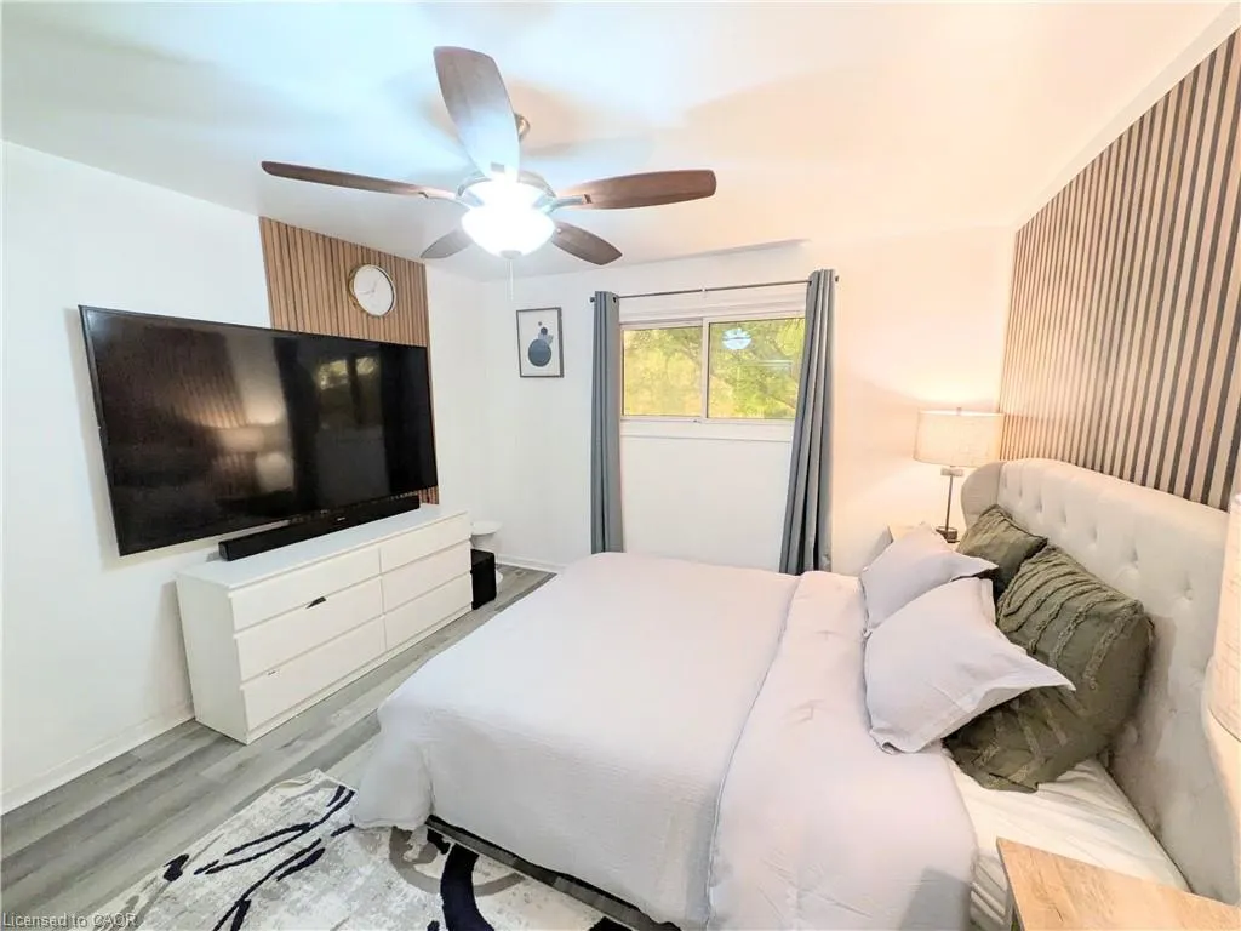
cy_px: 466
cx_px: 620
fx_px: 502
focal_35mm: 14
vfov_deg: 85.7
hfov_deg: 102.1
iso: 129
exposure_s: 1/60
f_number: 2.2
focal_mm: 1.85
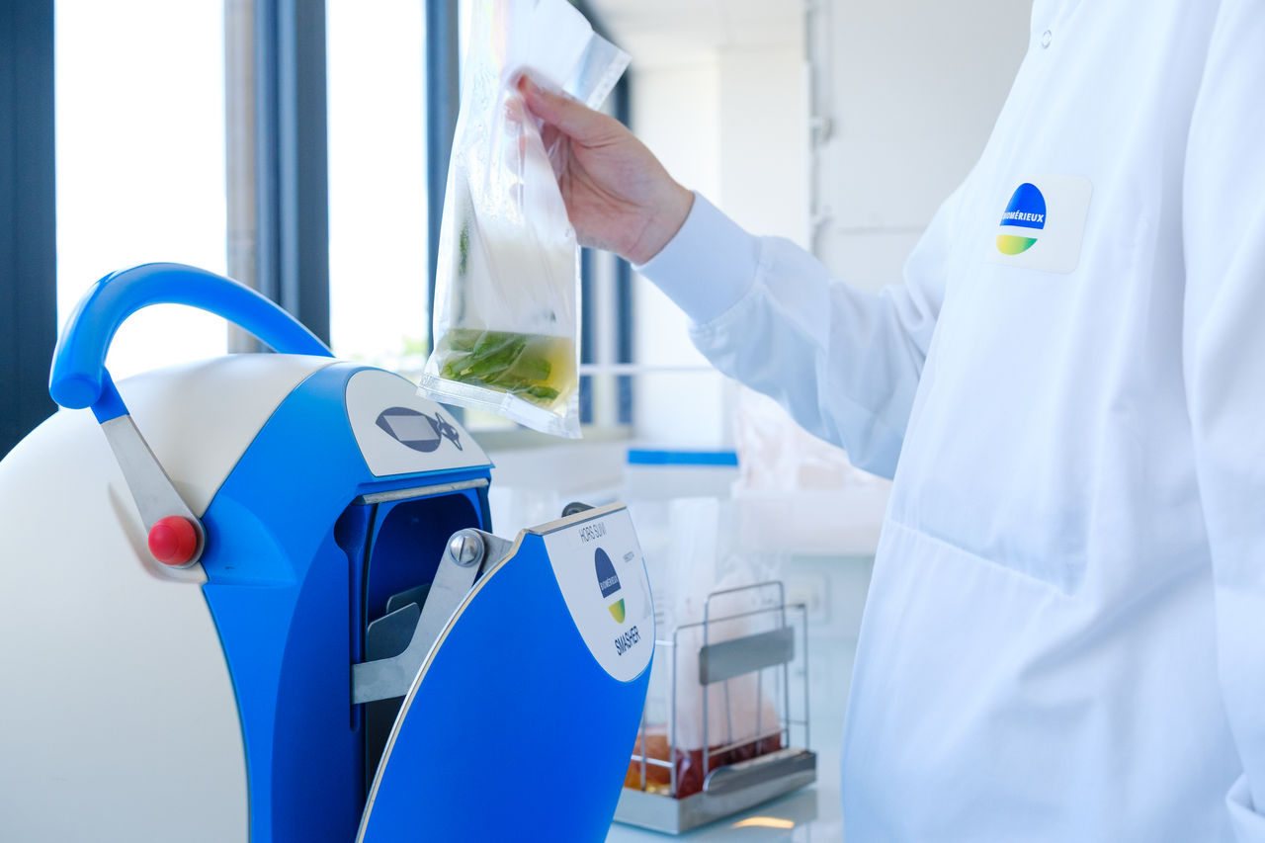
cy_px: 422
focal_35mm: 37
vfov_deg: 35.7
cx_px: 635
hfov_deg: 51.5
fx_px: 1310
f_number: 3.2
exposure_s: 1/200
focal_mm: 23
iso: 1250
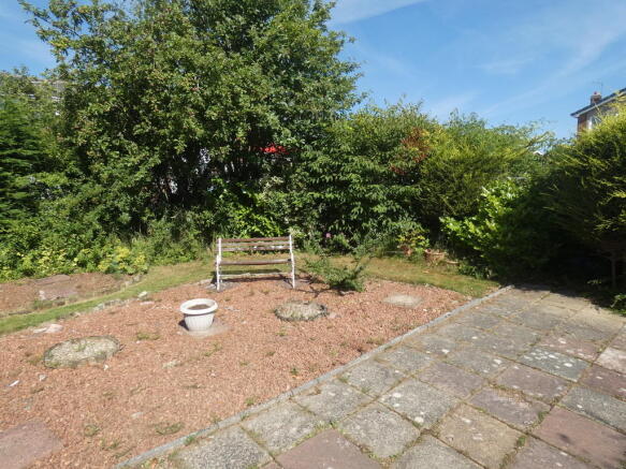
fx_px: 362
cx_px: 313
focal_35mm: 20
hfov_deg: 81.8
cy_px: 234
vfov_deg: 66.0
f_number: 3.2
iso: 80
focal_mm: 3.6
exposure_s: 1/800
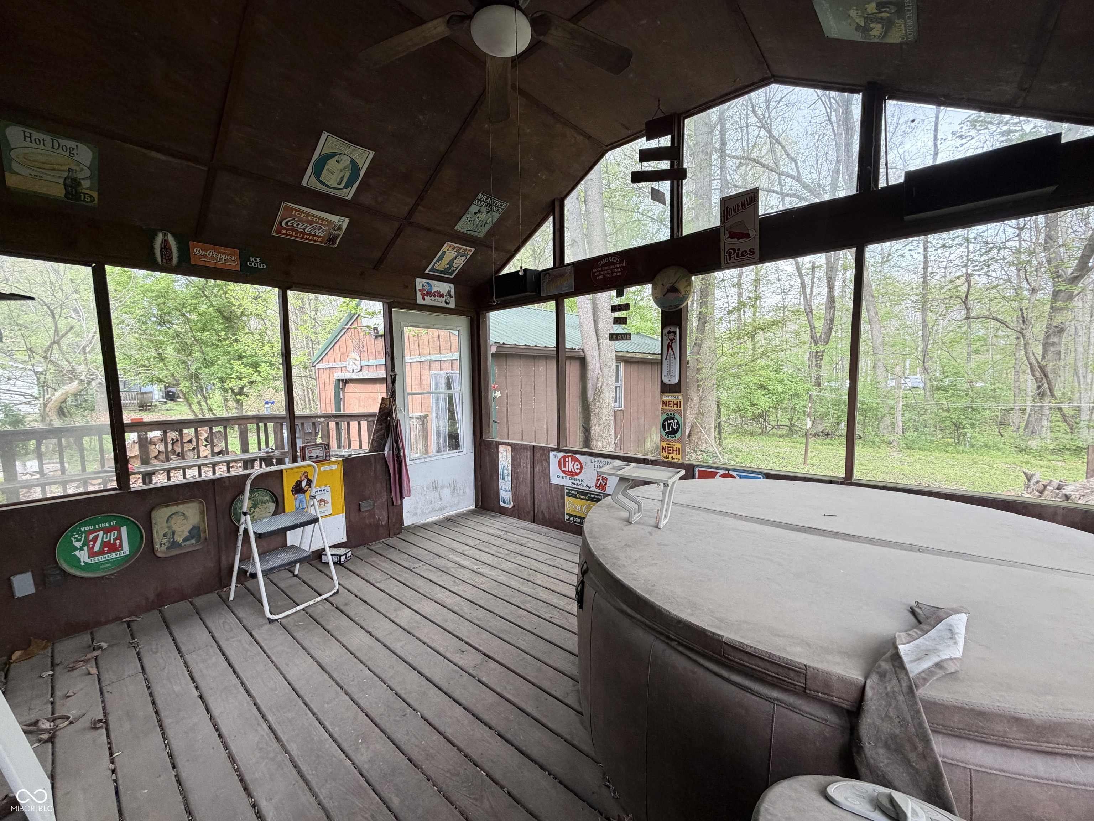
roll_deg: +1.4
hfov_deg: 102.1
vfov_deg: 85.7
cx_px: 547
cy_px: 410
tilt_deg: -4.7
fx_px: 442
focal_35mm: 14
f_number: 2.2
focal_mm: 2.22
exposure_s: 1/121
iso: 160
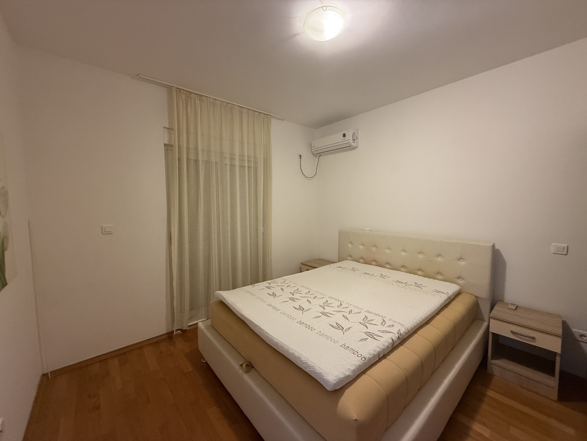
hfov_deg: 102.1
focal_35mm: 14
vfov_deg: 85.7
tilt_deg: -3.9
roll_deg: +0.9
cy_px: 220
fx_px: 237
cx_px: 294
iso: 320
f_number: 2.2
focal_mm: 2.22
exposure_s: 1/50
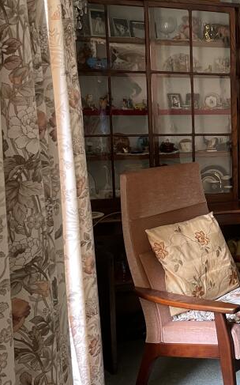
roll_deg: -1.4
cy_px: 164
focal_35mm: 58
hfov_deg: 18.6
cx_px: 401
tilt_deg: -8.5
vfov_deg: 35.1
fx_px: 608
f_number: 1.6
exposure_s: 1/84
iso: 125
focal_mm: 4.2
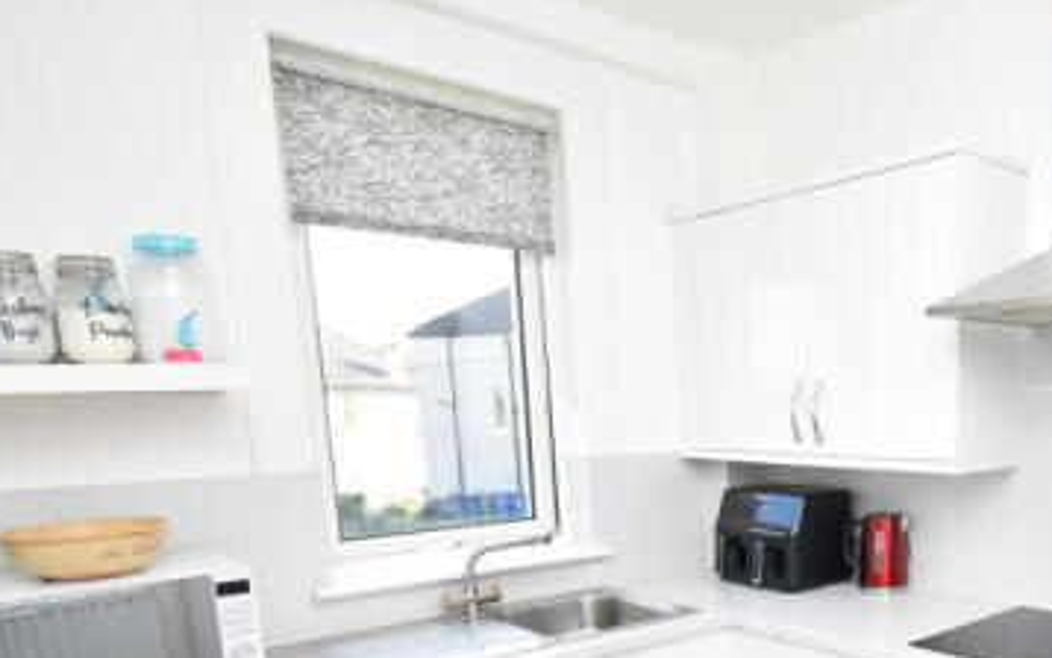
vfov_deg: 41.8
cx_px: 836
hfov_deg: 61.2
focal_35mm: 28
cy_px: 563
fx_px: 803
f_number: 4.5
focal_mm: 10
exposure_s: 1/250
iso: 640
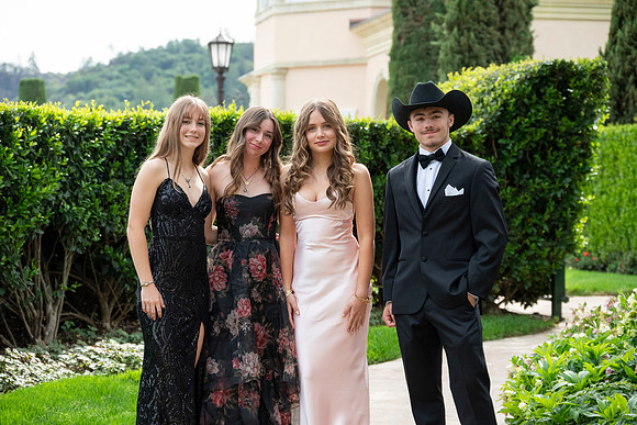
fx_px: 1858
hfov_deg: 19.5
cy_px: 212
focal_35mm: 105
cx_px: 318
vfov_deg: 13.0
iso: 1250
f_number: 6.3
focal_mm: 105
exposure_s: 1/1250
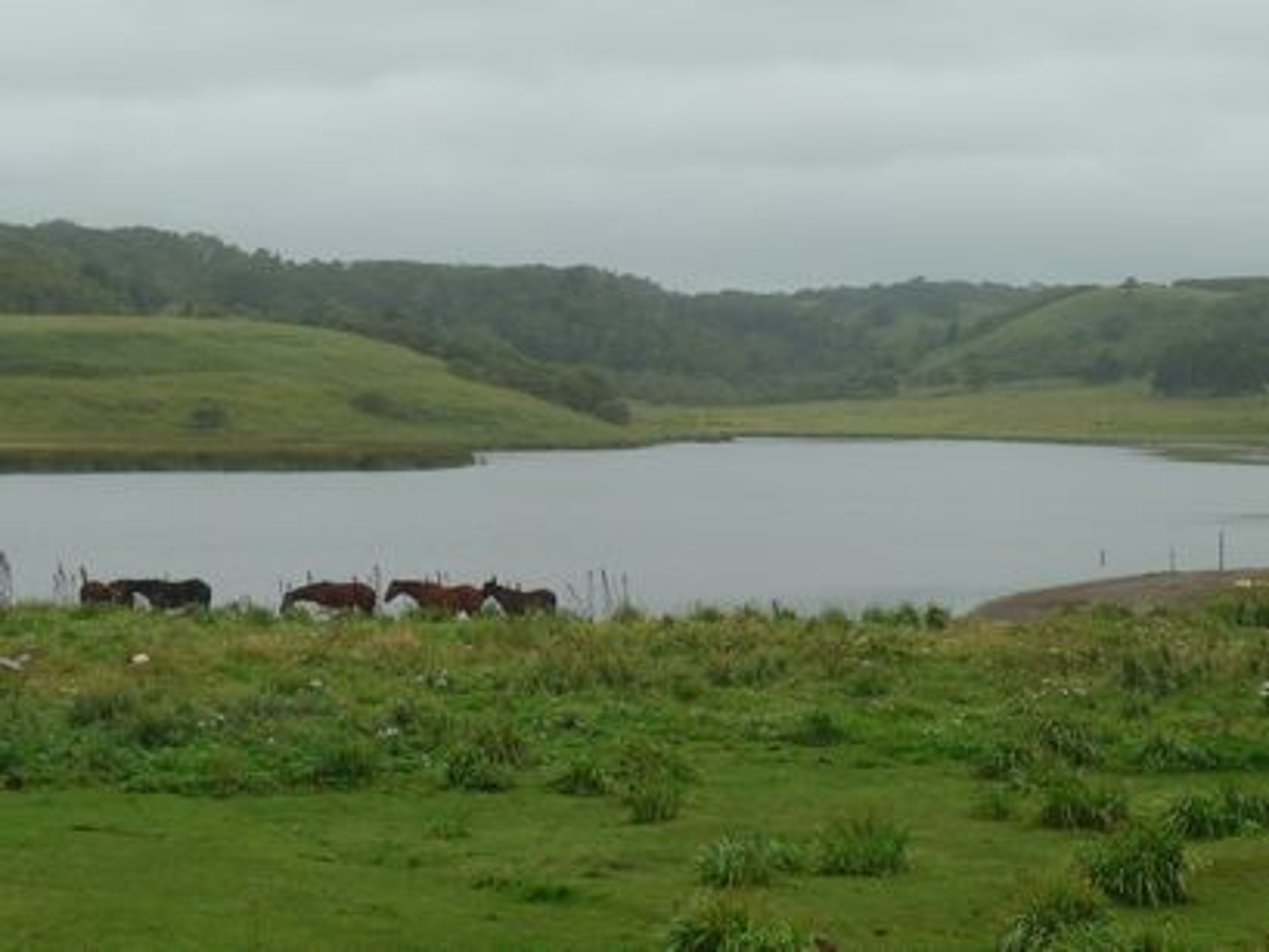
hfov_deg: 20.6
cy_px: 476
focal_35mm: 95
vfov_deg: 15.6
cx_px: 634
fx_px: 3484
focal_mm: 9.3
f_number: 4.3
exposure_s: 1/400
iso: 100
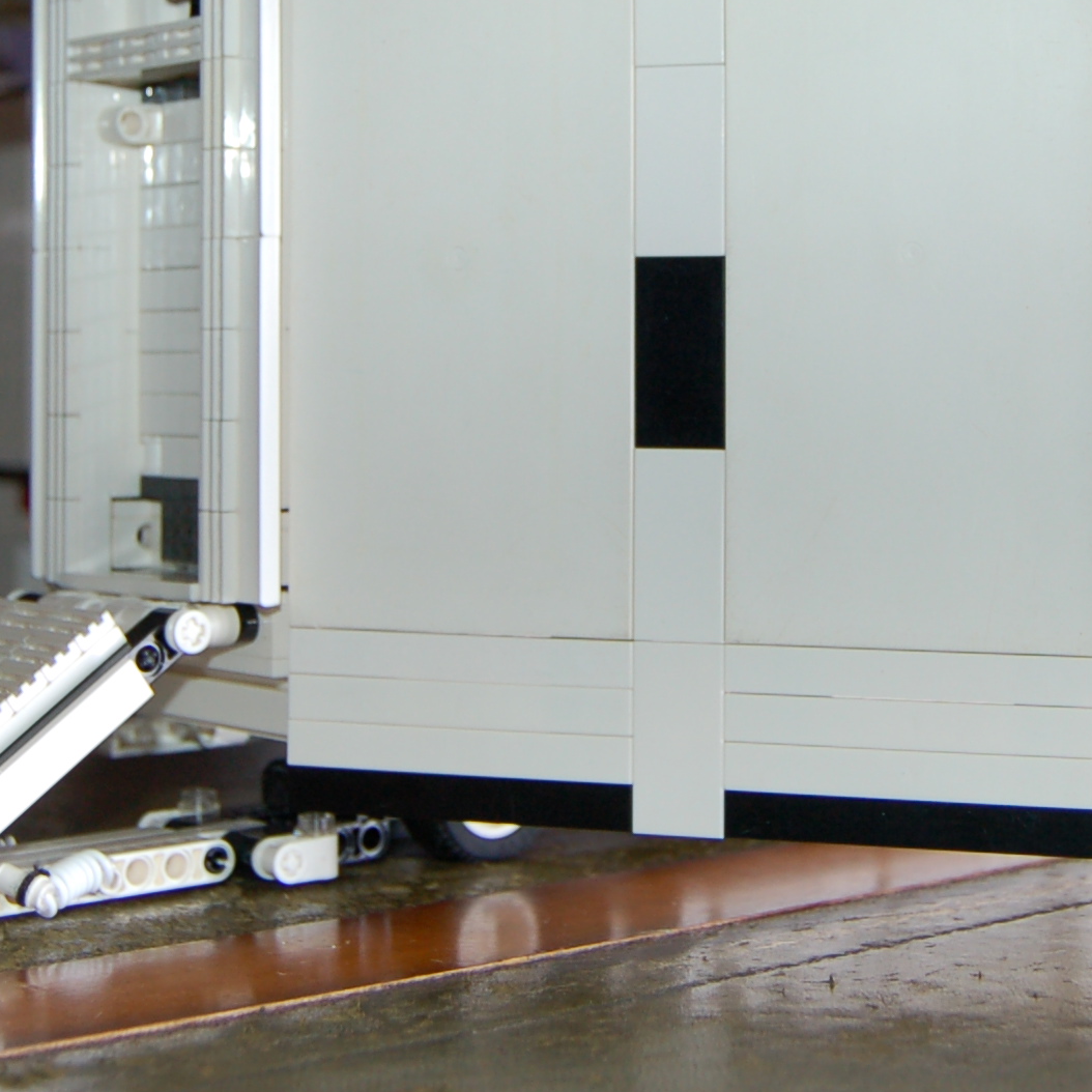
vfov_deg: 21.3
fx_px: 2855
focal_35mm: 80
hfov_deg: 21.6
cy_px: 144
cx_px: 705
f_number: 3.8
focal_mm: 22
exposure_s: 1/60
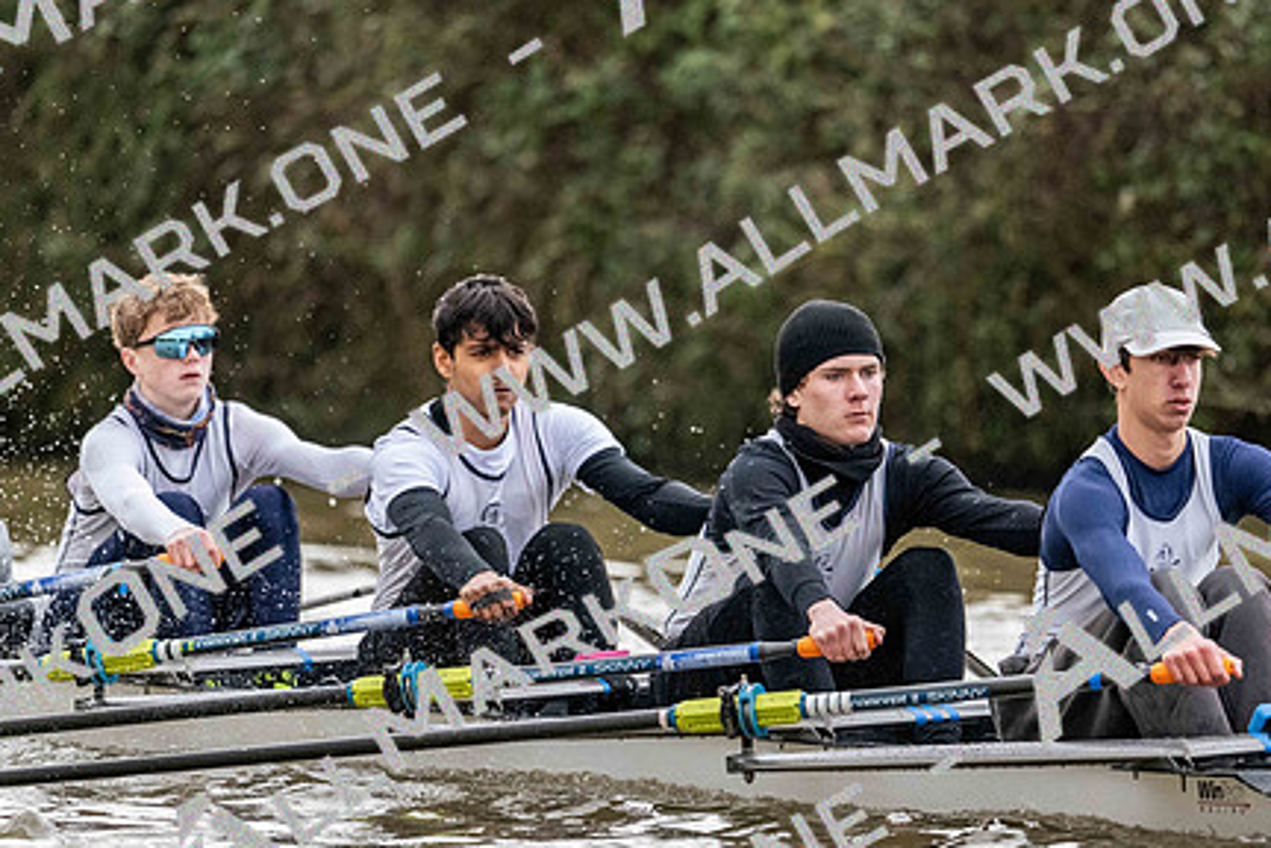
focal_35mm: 537
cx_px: 774
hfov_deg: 3.8
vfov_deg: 2.6
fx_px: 18958
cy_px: 467
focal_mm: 400
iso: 4500
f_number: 4.5
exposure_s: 1/1600
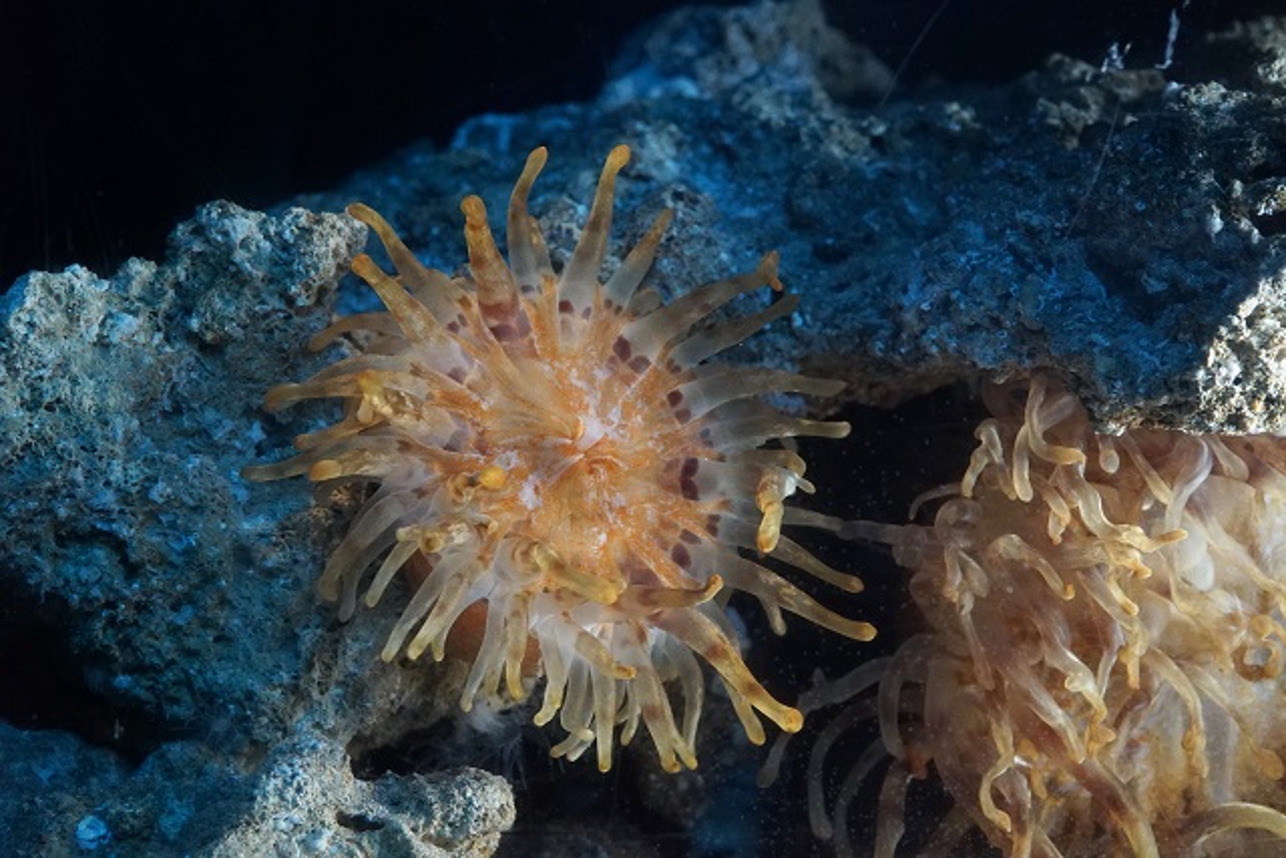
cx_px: 643
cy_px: 429
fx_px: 1786
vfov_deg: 27.0
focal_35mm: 50
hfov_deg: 39.6
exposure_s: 1/15
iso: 8000
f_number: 7.1
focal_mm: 50
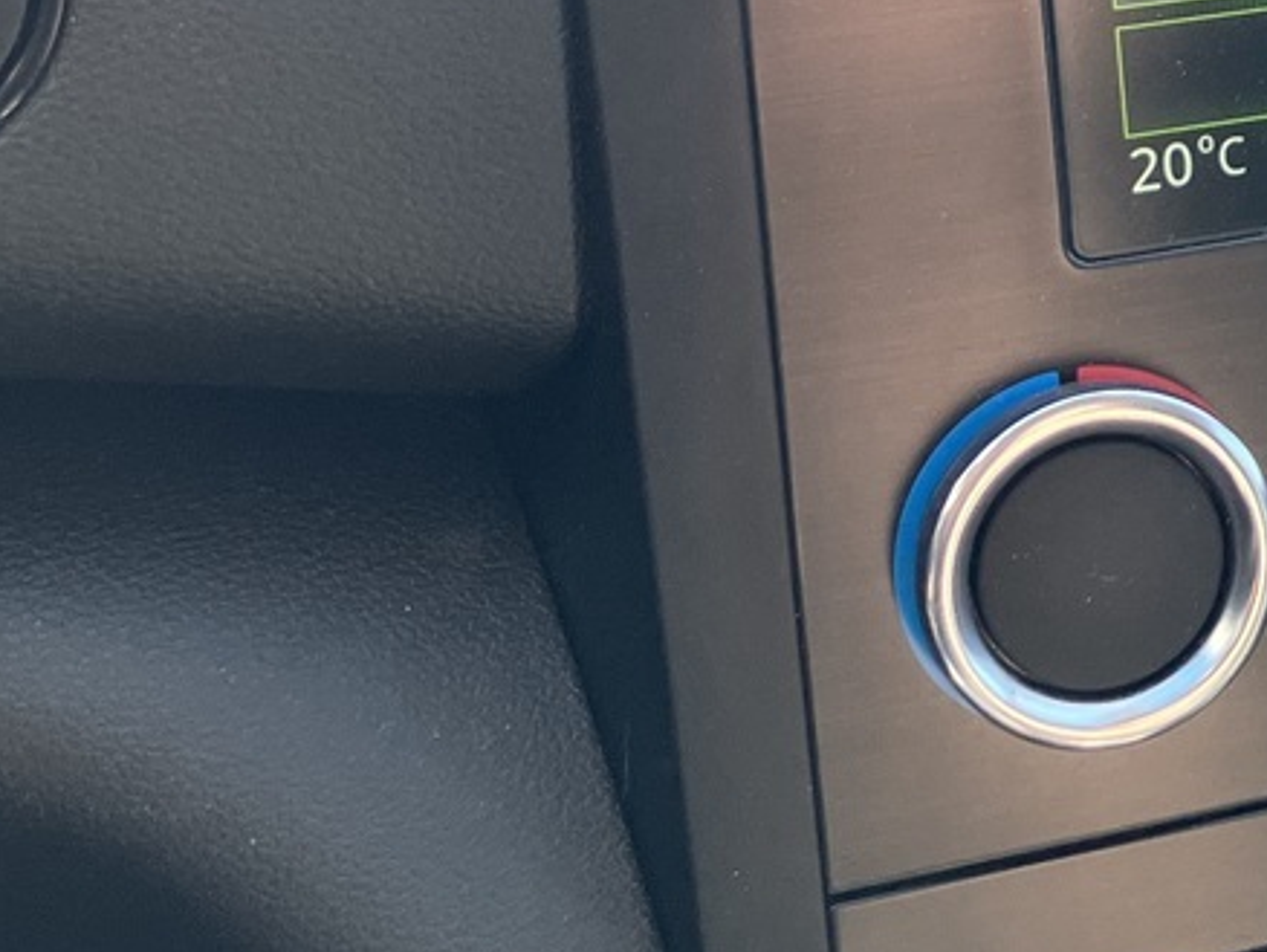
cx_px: 1791
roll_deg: -4.7
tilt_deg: -20.9
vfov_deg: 15.3
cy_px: -278
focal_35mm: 92
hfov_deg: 19.2
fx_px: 3369
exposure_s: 1/110
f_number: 1.8
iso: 64
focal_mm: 3.99
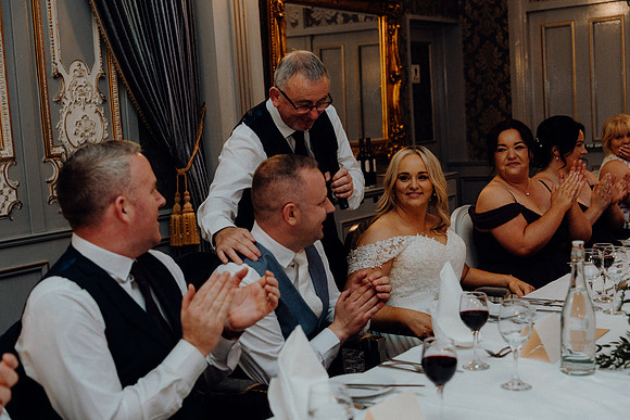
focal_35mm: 51
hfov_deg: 38.9
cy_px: 210
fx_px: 893
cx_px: 315
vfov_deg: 26.5
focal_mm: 51
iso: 2500
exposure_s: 1/160
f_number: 3.5
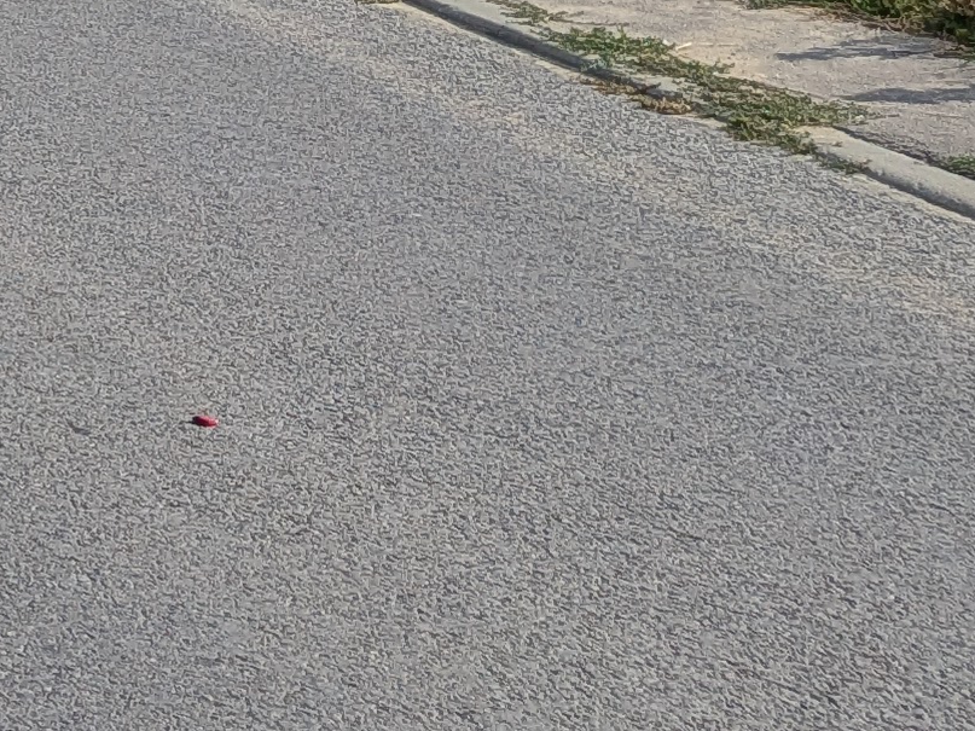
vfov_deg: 10.9
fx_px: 3351
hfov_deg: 14.0
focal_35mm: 119
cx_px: -970
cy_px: -897
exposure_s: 1/2304
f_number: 1.7
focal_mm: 4.53
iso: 23
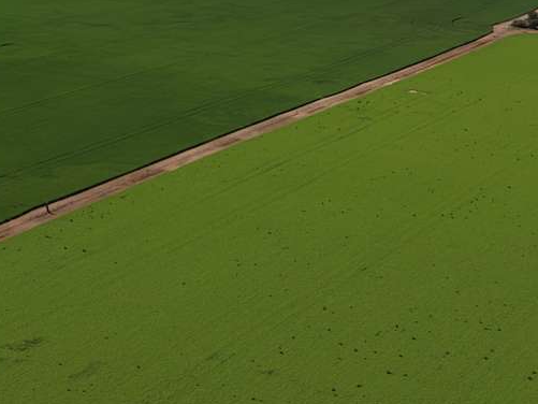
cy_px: 13
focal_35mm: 92
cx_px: -201
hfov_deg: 19.3
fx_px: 1430
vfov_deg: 15.8
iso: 200
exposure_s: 1/6000
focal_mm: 8.67
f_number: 1.8
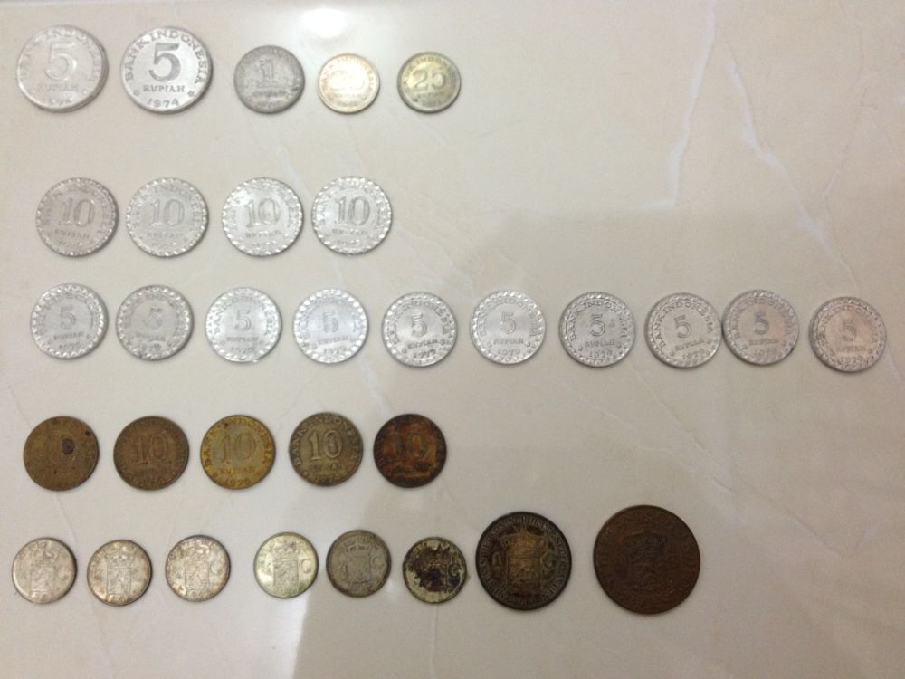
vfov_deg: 40.7
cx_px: 452
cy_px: 340
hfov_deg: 52.6
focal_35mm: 35
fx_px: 915
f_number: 2.4
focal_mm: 4.28
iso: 200
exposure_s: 1/20
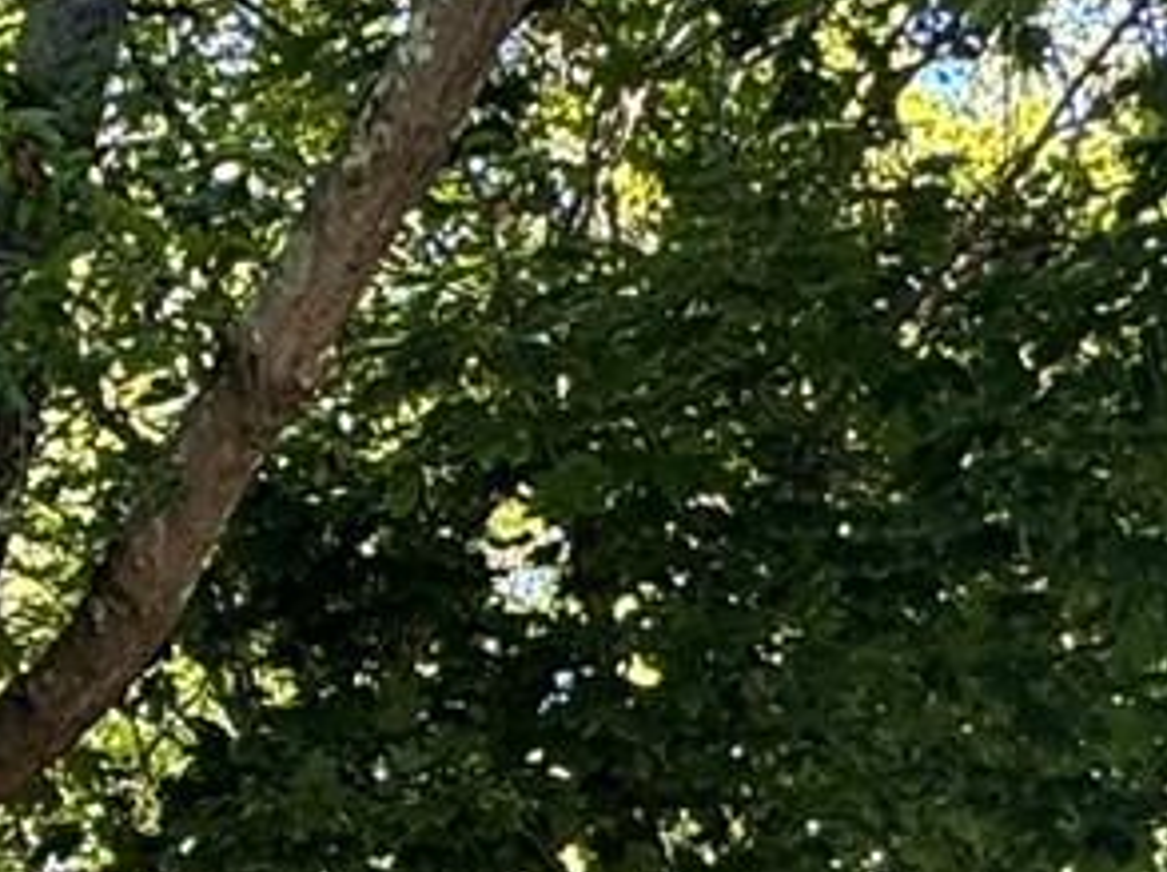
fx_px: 3300
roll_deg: -0.2
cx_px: -418
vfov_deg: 13.6
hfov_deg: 18.4
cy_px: 1537
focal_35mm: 98
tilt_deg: +0.8
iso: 100
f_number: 2.2
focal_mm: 2.22
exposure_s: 1/99
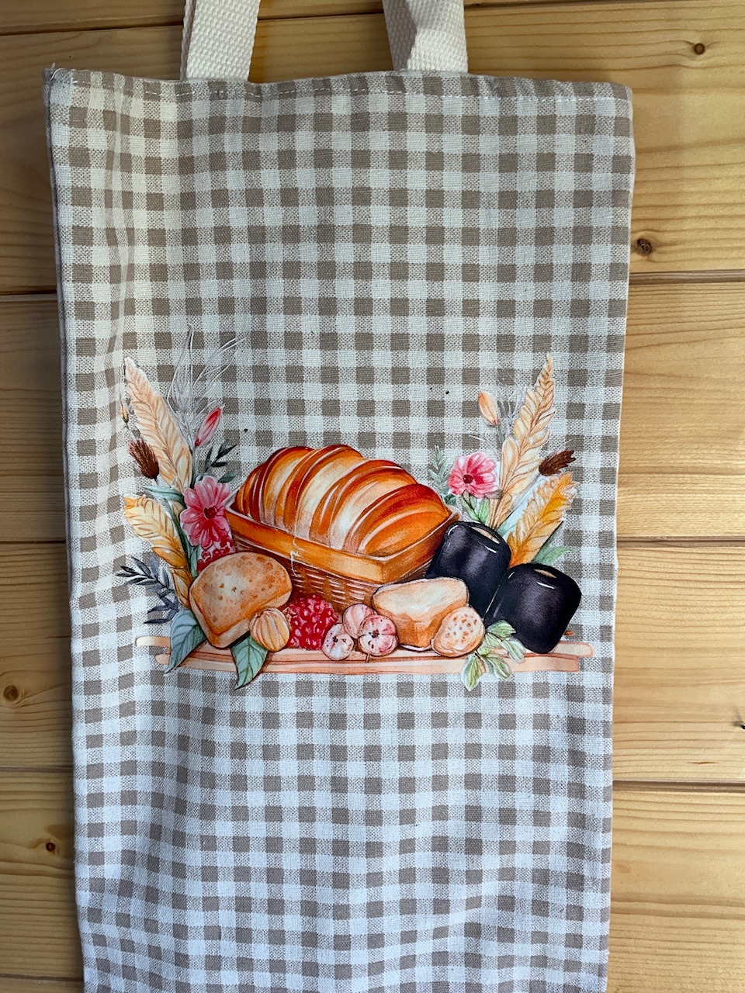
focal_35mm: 29
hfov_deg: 48.2
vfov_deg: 61.7
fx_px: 832
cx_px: 372
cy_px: 496
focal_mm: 3
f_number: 1.8
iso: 20
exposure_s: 1/100
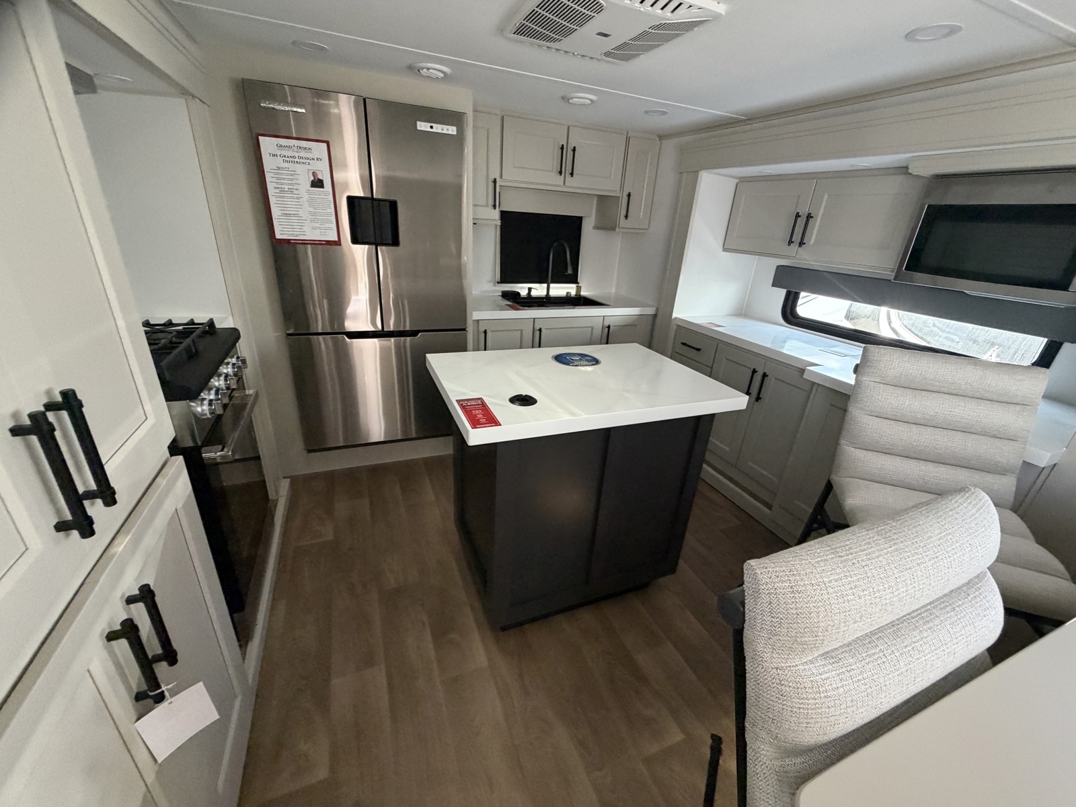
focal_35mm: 14
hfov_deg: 102.1
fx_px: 435
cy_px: 404
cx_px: 538
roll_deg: -3.9
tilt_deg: -24.0
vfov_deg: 85.7
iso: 400
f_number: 2.2
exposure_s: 1/60
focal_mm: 2.22
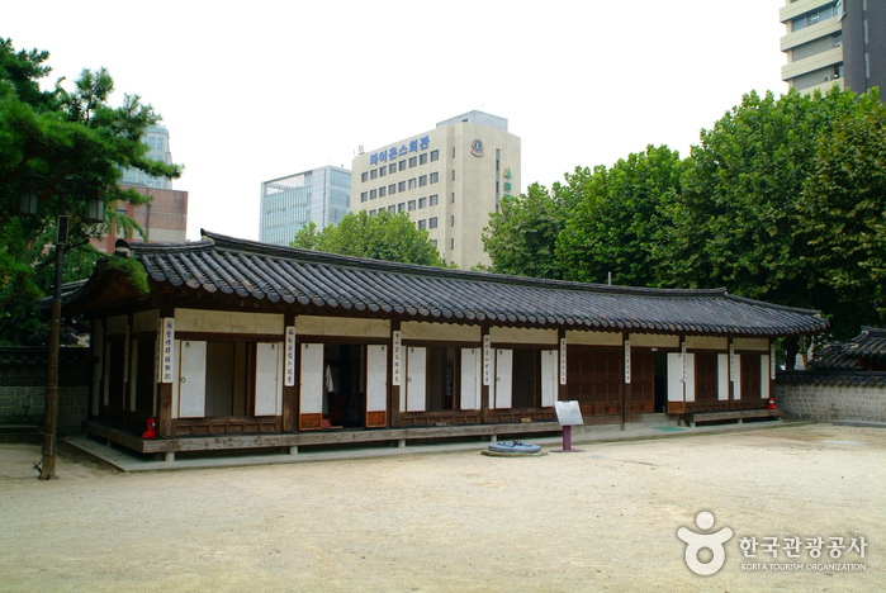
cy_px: 296
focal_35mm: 30
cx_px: 443
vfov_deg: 43.7
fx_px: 739
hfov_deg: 61.9
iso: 400
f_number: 6.7
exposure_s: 1/180
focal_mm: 20
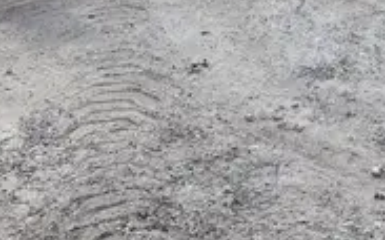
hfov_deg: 23.8
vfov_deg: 13.9
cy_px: -193
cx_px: 387
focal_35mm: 83
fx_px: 870
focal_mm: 5.7
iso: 50
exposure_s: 1/2841
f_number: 1.5
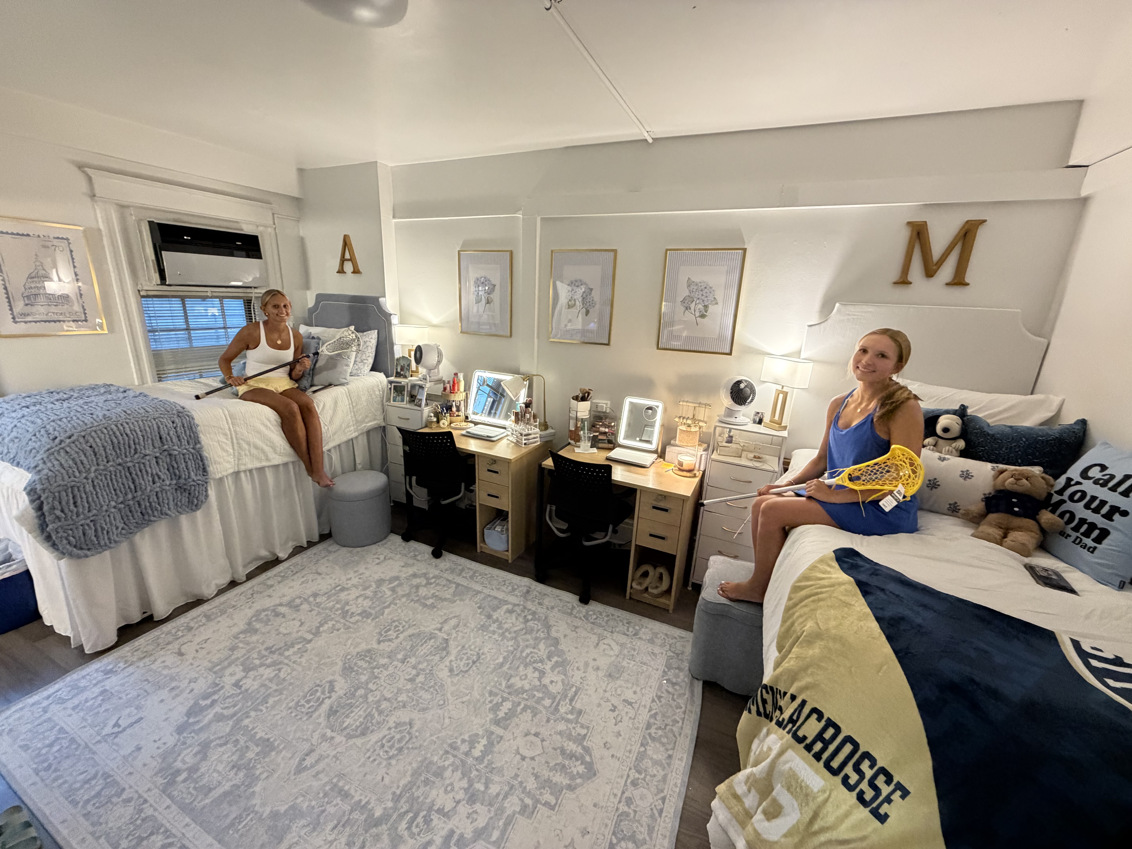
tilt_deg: -16.3
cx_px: 566
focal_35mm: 14
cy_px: 424
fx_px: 458
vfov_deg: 85.7
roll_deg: -2.5
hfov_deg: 102.1
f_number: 2.2
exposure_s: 1/60
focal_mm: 2.22
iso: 500
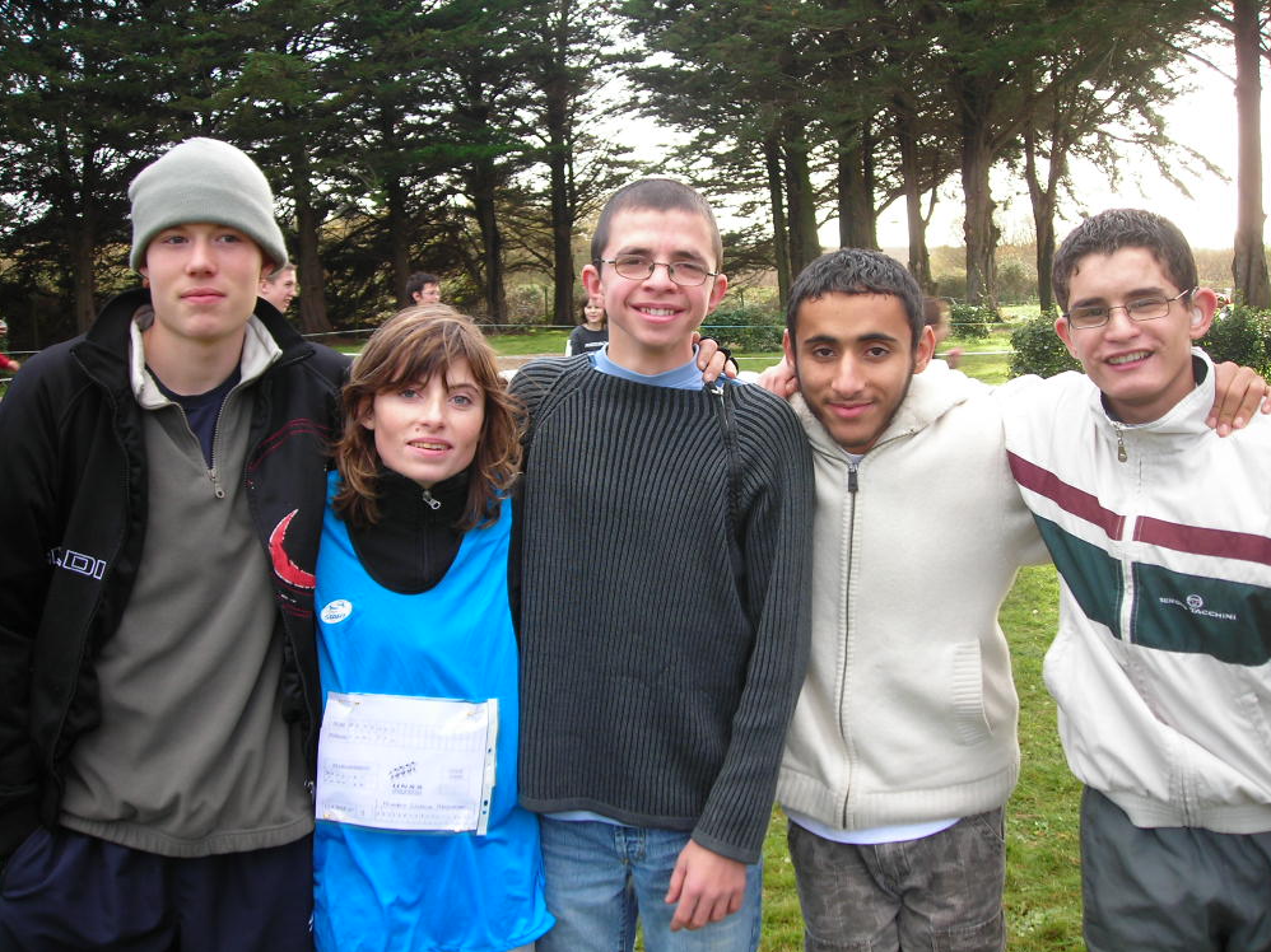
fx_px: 1432
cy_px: 479
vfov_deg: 36.8
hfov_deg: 47.9
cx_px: 650
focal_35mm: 39
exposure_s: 1/72.5
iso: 50
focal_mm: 6.3
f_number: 3.2
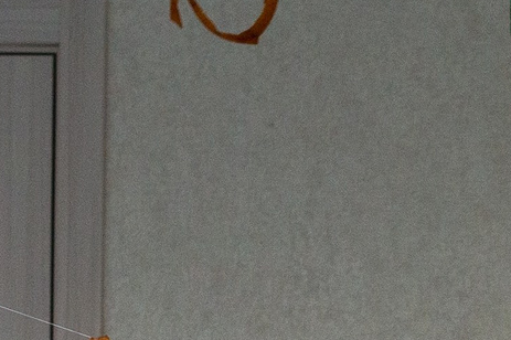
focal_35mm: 140
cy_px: 634
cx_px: 648
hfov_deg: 14.1
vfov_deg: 9.3
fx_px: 1986
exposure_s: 1/10
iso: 250
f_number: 2.5
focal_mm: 12
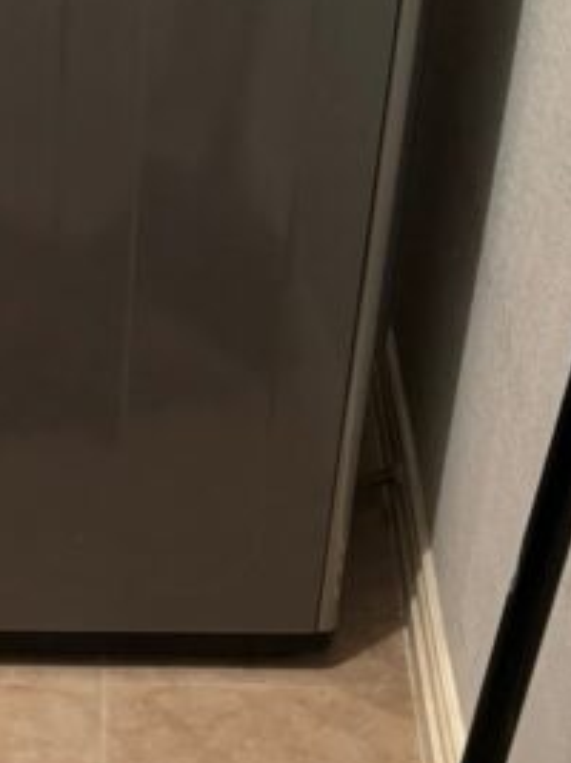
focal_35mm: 92
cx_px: -237
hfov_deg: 15.1
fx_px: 2025
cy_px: 532
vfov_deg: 21.2
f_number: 1.78
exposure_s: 1/30
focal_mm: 6.76
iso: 800
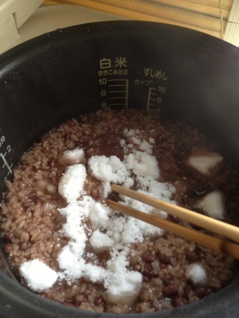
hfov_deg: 40.7
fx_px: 322
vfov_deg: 52.6
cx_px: 120
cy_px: 159
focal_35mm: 35
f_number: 2.4
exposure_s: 1/20
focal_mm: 4.28
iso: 160
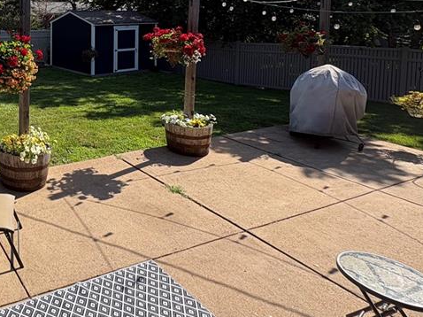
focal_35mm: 30
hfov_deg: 49.3
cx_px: 3
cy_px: 34
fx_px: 366
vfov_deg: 42.9
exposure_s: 1/693
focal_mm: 2.22
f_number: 2.2
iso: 50
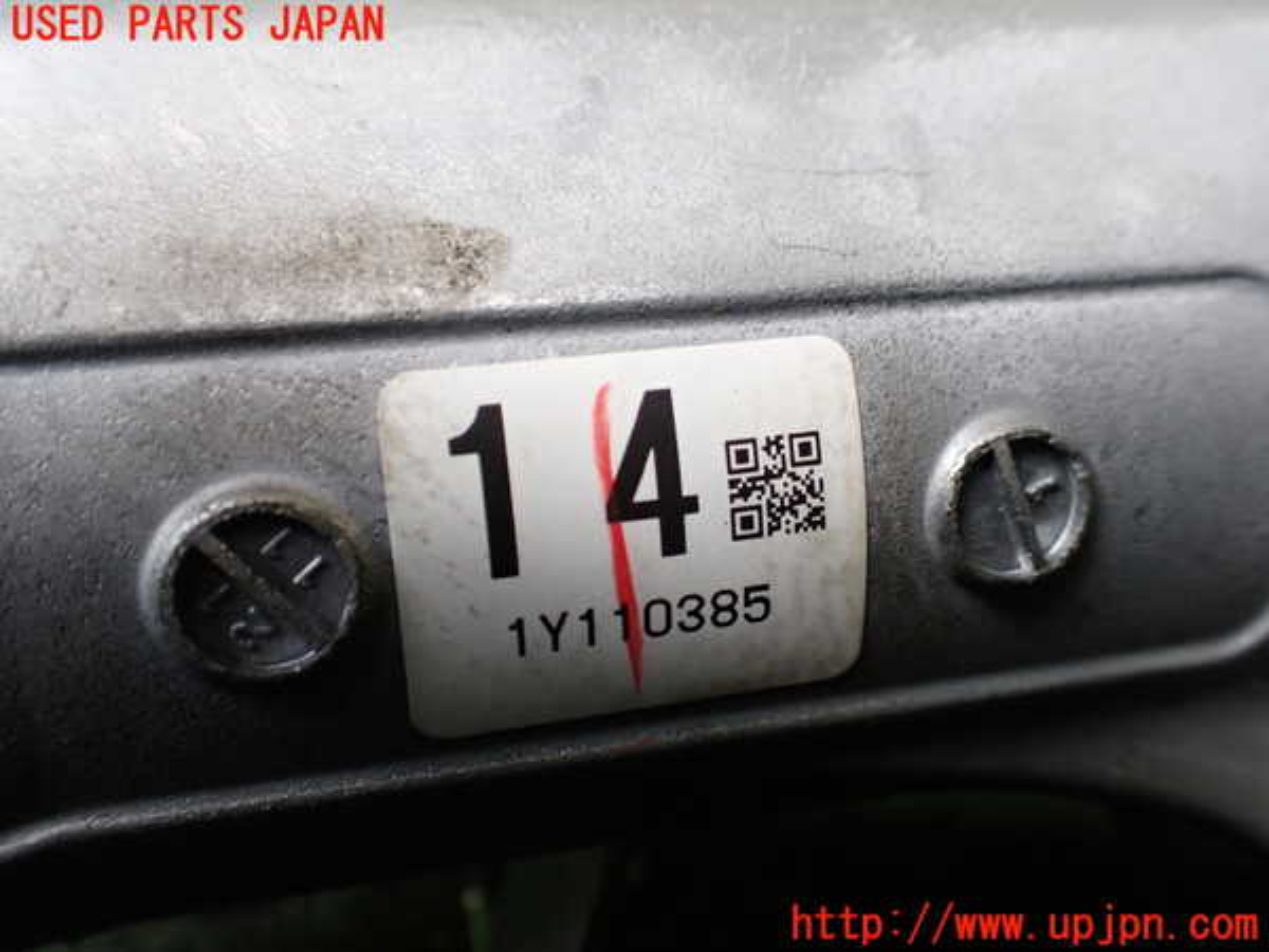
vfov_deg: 46.8
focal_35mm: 30
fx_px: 1100
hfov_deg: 60.0
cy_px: 476
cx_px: 634
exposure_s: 1/125
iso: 250
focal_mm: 5.4
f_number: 2.3
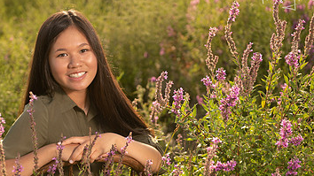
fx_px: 857
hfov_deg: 20.7
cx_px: 107
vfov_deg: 11.7
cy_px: 116
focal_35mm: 103
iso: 100
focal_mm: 60
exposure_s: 1/800
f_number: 3.2
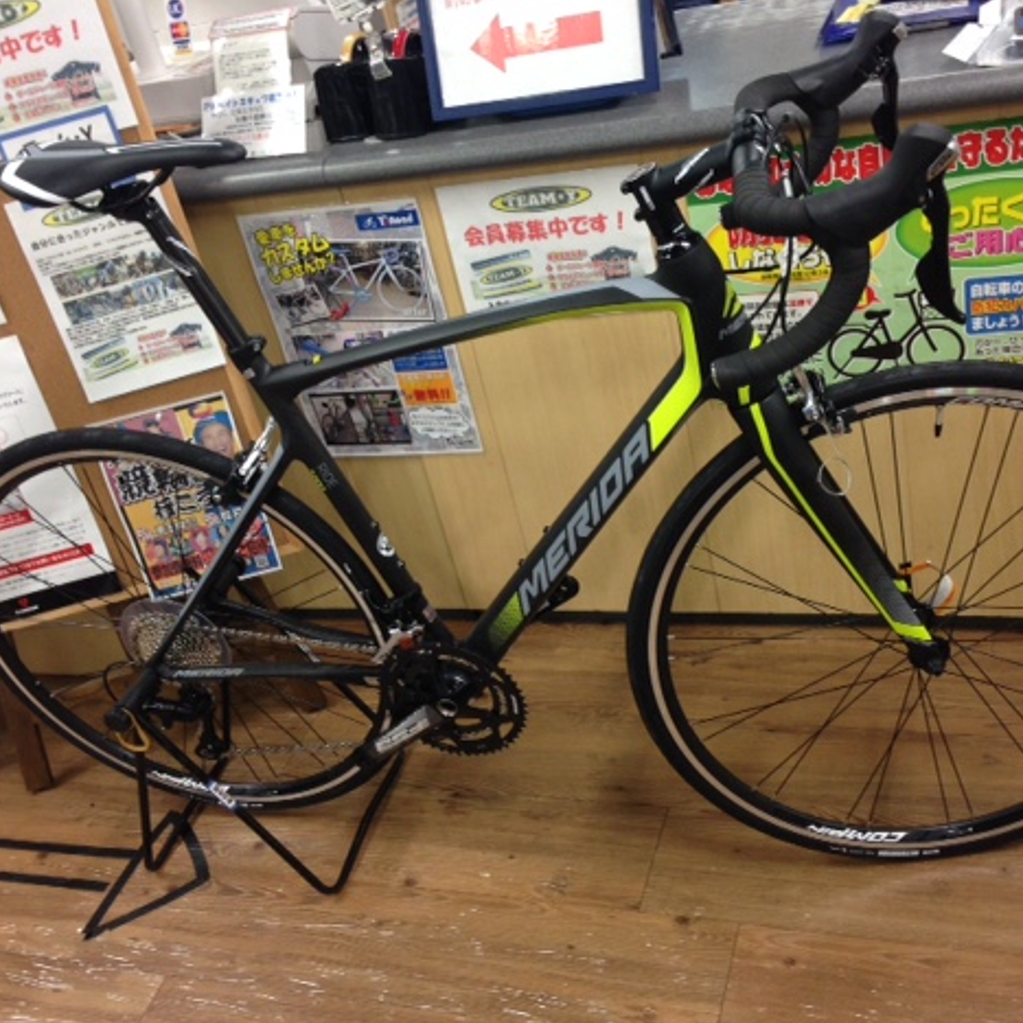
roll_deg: +14.4
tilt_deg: -29.8
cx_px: 550
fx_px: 1337
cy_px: 519
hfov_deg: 41.8
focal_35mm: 40
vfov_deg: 41.9
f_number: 2.4
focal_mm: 4.12
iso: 80
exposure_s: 1/20
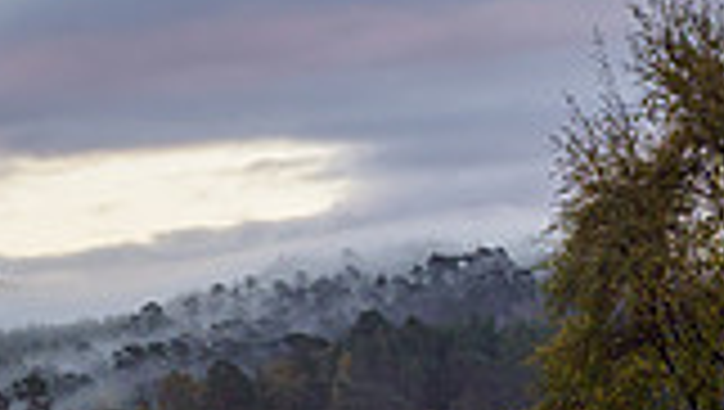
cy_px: 412
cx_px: 396
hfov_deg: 10.5
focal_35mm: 204
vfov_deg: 6.0
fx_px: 3921
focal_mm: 26
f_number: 7.1
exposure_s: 1/10
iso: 200
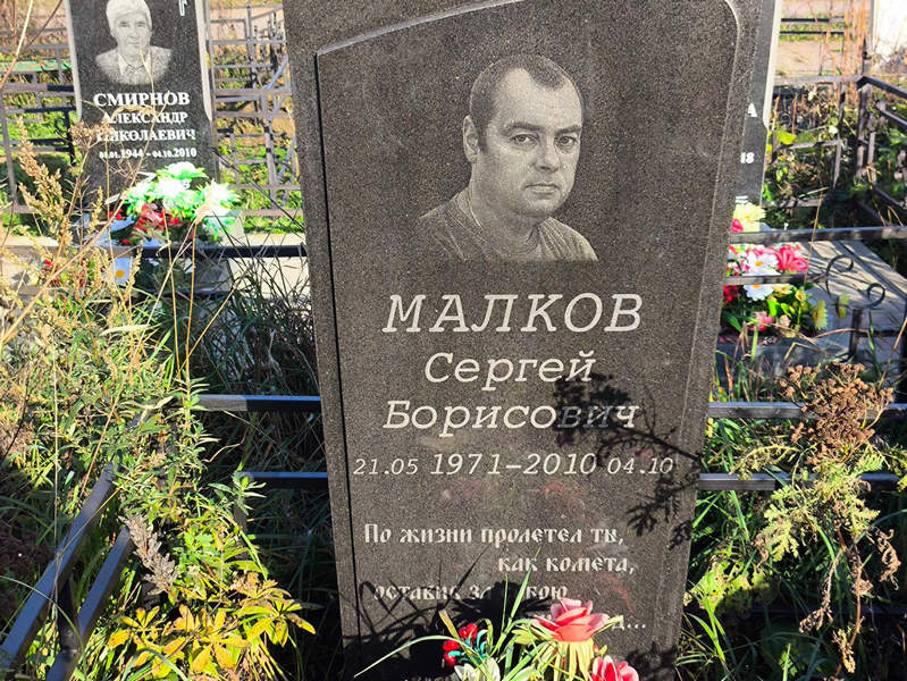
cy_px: 340
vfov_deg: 29.1
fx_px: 1311
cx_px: 454
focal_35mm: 50
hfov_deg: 38.2
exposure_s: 1/601
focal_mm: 4.71
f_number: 1.7
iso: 50
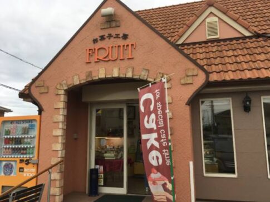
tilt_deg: +10.5
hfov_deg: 61.6
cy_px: 101
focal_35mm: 29
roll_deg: +0.2
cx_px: 135
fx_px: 226
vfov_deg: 48.2
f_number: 2.2
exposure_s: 1/240
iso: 25
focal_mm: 4.15
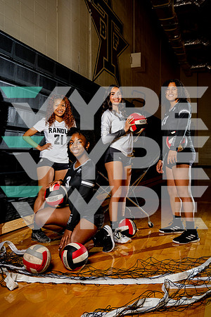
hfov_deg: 36.9
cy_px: 158
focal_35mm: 36
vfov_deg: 53.1
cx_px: 106
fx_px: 316
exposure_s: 1/250
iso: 400
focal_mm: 36
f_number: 7.1
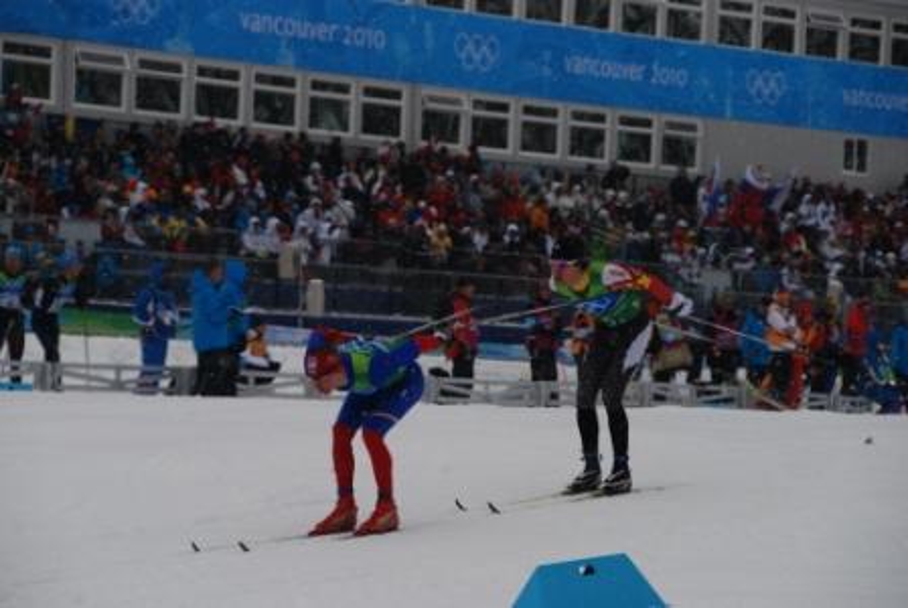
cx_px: 454
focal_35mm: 225
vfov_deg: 6.1
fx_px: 5682
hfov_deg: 9.1
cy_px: 304
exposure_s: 1/800
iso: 400
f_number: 7.1
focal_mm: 150
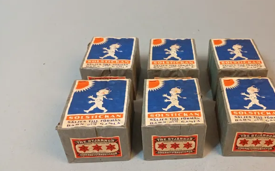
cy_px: 100
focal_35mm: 39
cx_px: 182
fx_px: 292
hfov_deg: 49.6
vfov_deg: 32.7
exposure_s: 1/33.3
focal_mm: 3.98
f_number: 1.8
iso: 536
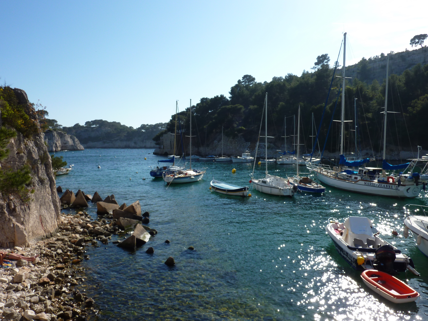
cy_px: 160
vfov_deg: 54.9
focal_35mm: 25
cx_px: 214
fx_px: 309
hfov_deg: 69.4
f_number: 5
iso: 80
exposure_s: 1/500
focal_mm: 4.1
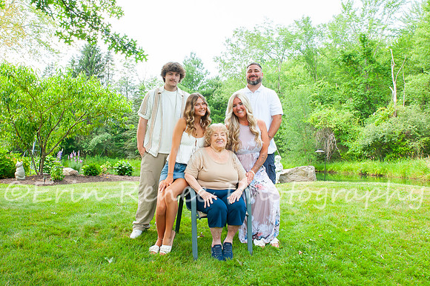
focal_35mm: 36
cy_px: 120
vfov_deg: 36.4
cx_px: 213
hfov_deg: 52.6
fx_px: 435
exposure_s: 1/100
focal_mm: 30
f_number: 14
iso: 800
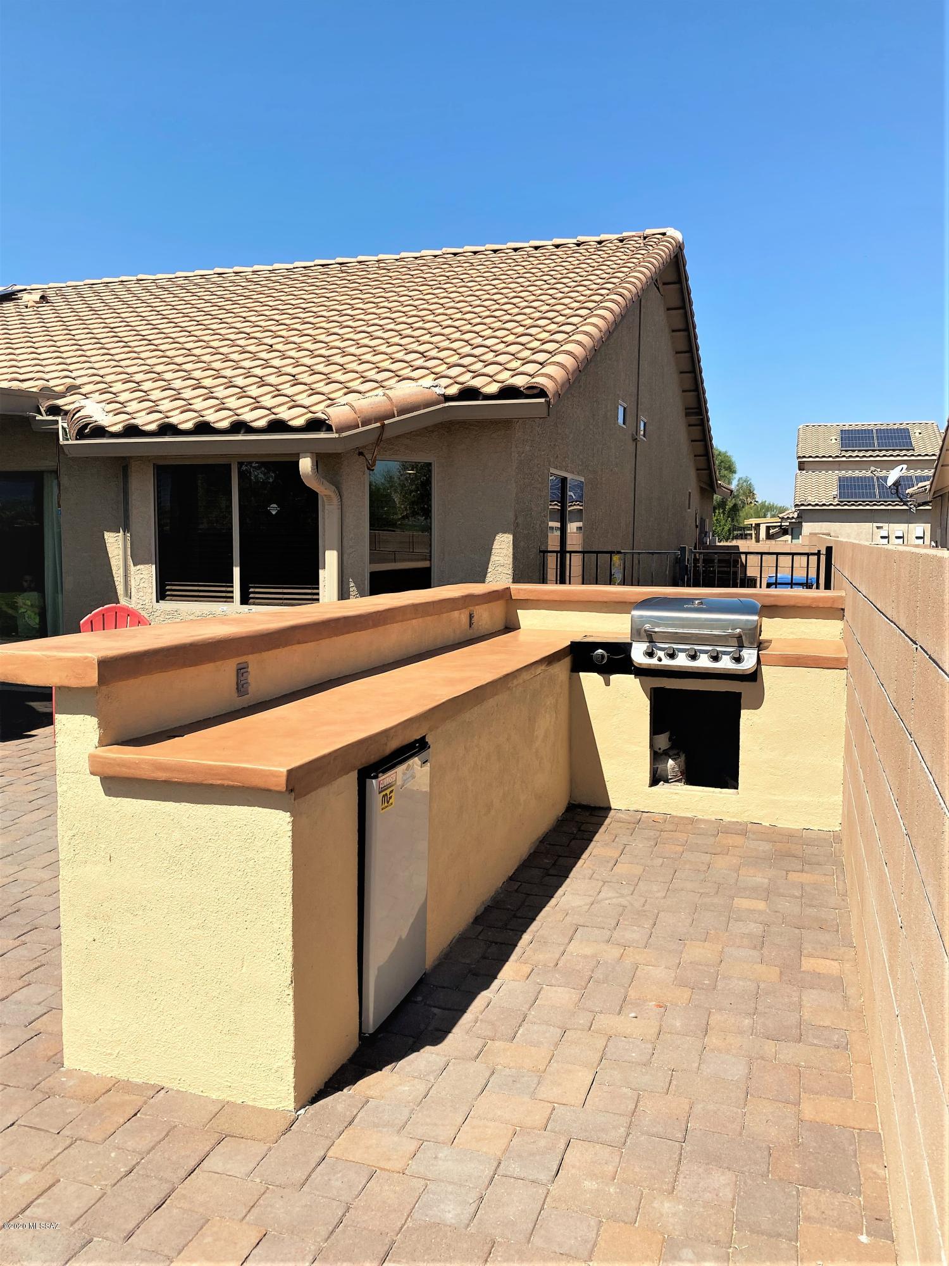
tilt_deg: -5.0
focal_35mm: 26
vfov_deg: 67.3
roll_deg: -2.6
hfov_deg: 53.1
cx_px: 474
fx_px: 950
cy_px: 633
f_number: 1.8
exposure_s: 1/3401
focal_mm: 4.25
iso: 32
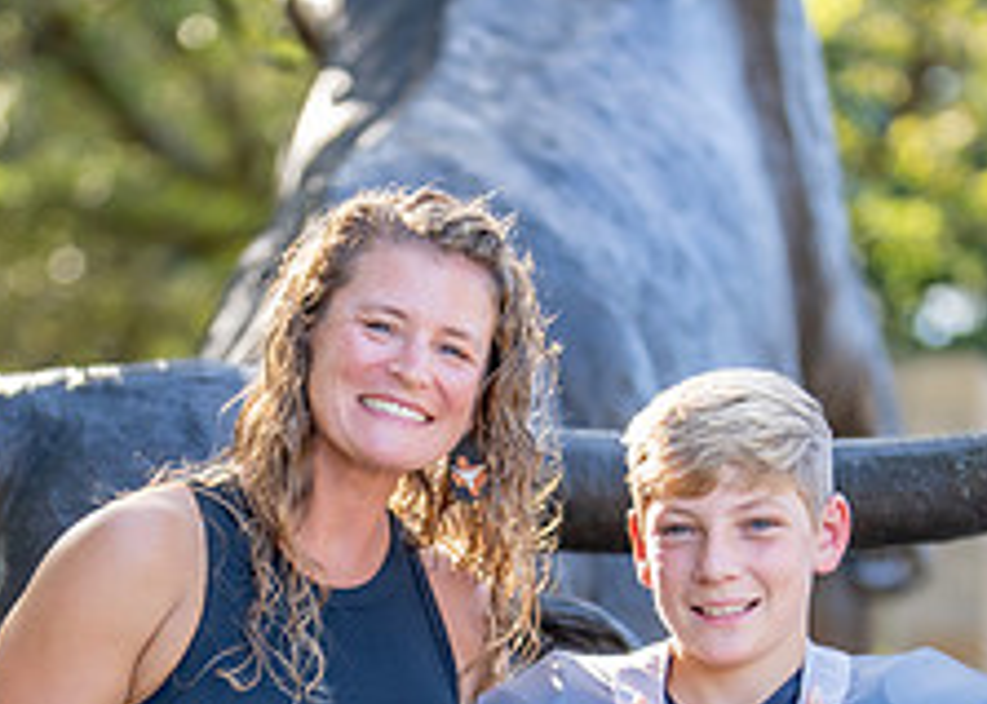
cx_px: 422
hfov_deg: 13.4
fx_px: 4202
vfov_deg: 9.5
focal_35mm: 150
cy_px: 806
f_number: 1.2
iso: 100
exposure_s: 1/1000
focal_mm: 50
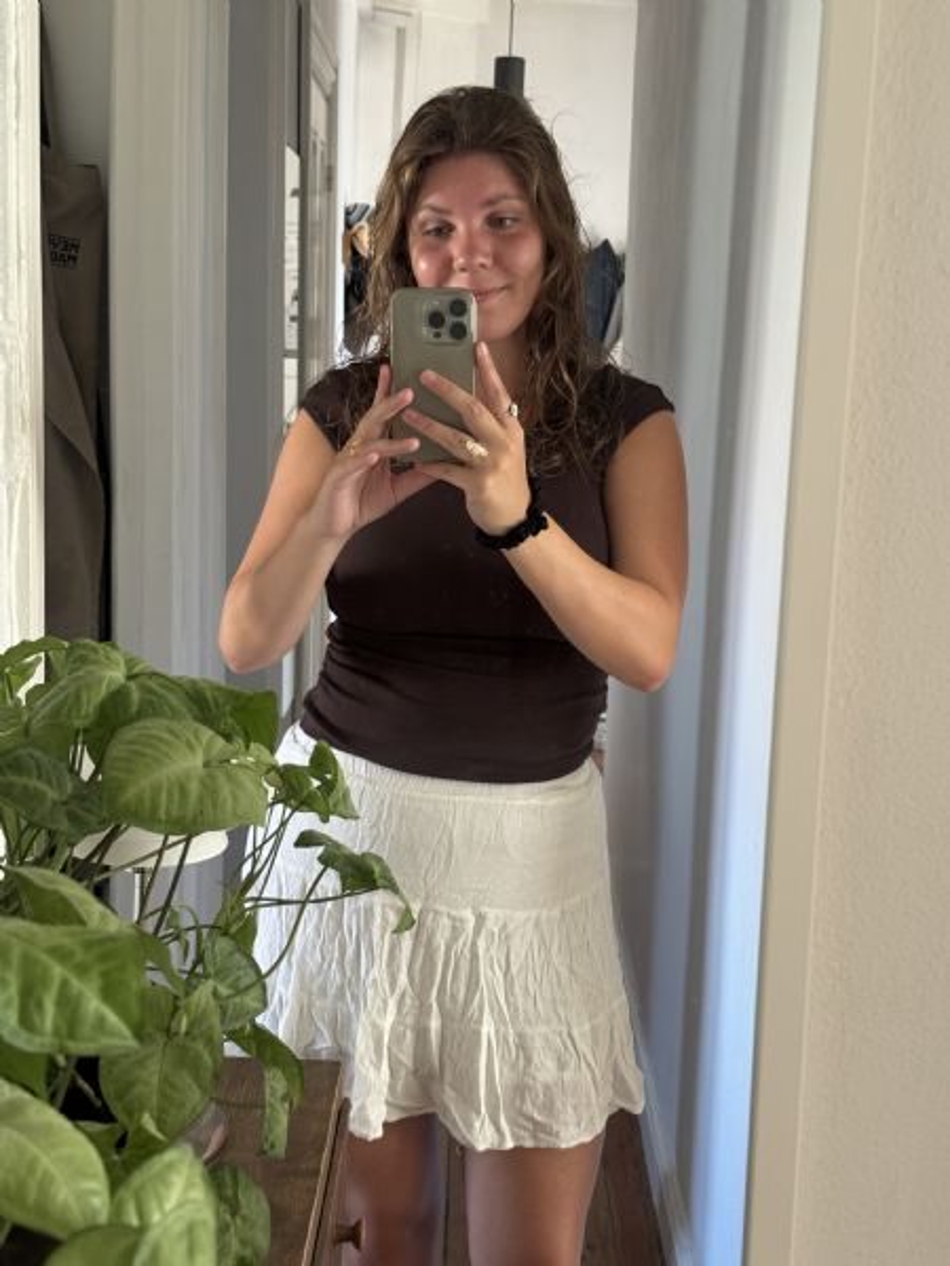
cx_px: 475
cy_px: 633
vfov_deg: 39.7
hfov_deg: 30.3
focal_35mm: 48
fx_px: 1756
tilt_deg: -8.9
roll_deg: -2.4
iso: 200
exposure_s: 1/60
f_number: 1.78
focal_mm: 6.76
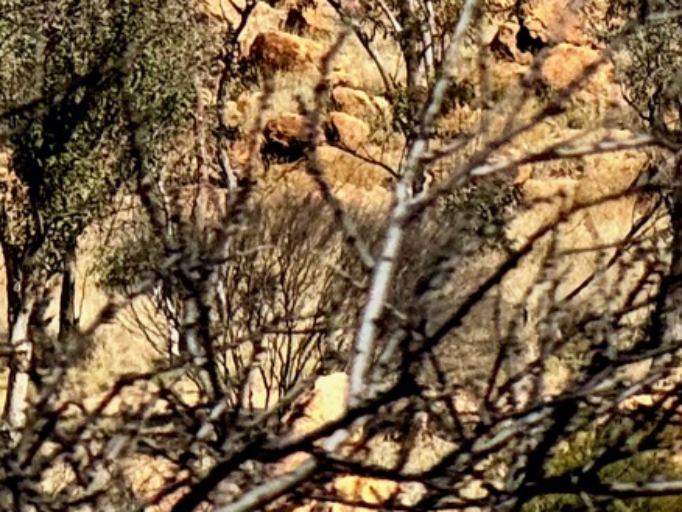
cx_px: 1135
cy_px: -803
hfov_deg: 3.0
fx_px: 12951
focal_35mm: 657
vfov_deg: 2.3
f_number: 2.8
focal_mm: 15.66
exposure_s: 1/2439
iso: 50
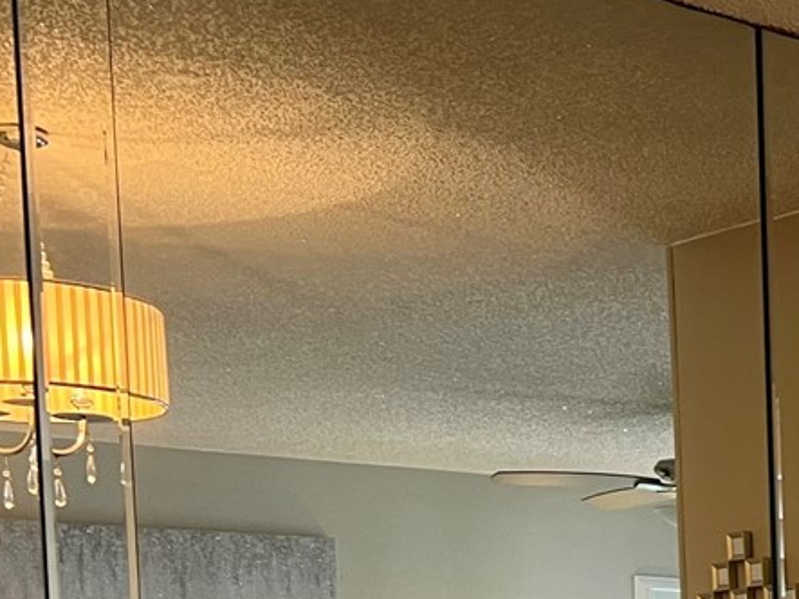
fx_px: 2169
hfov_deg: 18.4
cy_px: 871
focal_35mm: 94
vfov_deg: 14.7
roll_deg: +0.7
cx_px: 1219
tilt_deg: -4.0
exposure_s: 1/60
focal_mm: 5.7
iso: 125
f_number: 1.5
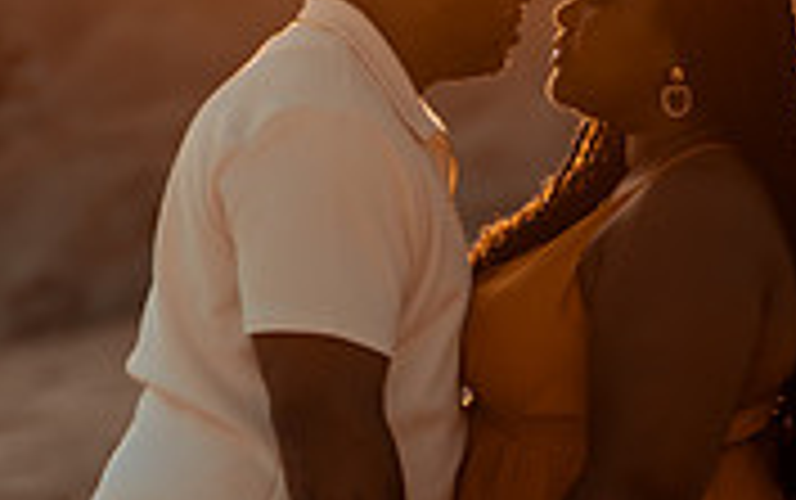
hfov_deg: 13.9
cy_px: 667
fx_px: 3257
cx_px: 481
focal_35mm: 150
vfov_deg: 8.6
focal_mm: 58
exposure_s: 1/4000
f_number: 1.4
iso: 100
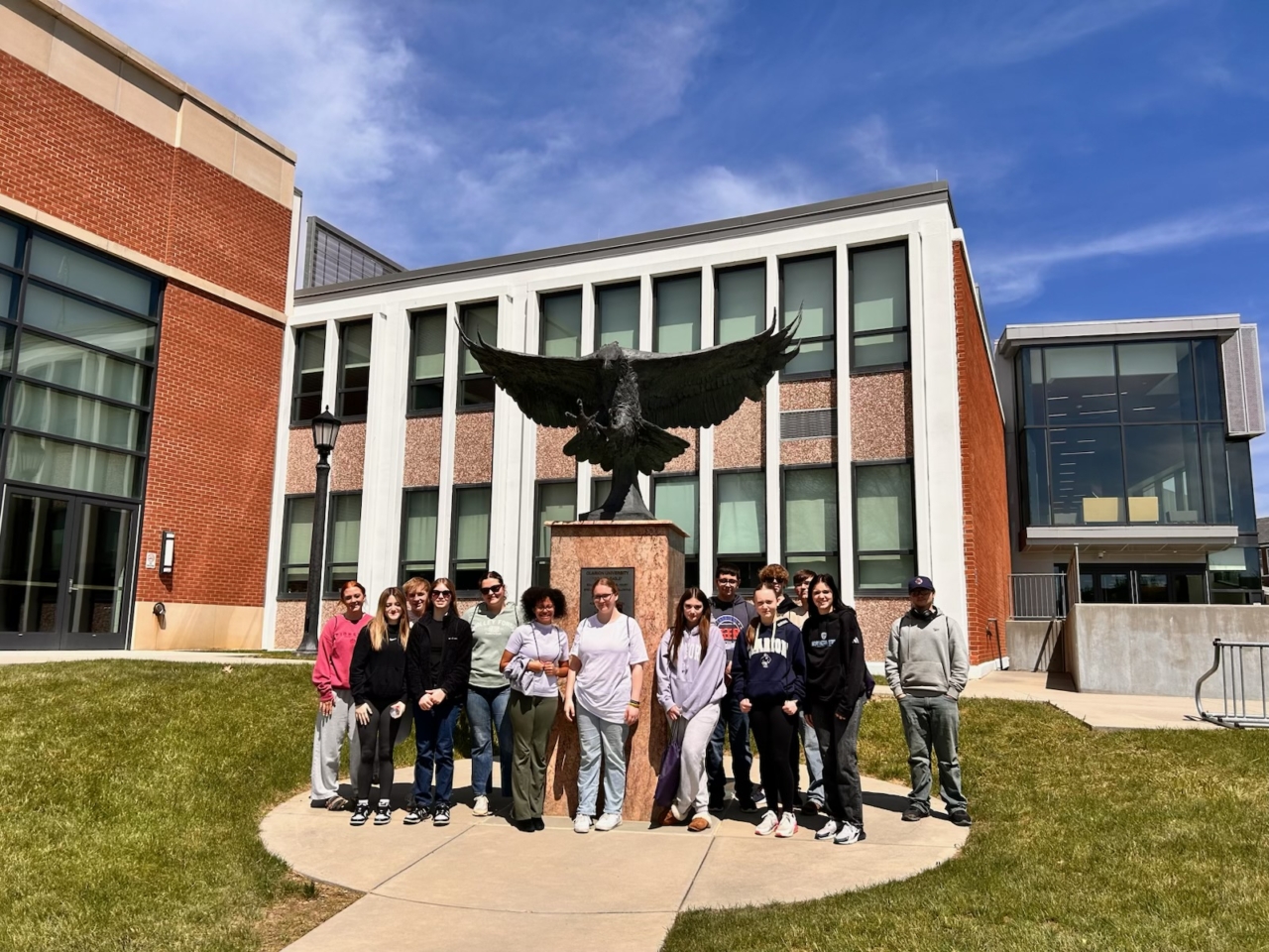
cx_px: 634
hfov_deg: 67.3
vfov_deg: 53.1
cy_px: 476
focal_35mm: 26
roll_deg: -1.2
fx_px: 953
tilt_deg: +9.3
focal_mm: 5.7
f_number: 1.5
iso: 50
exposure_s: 1/6993
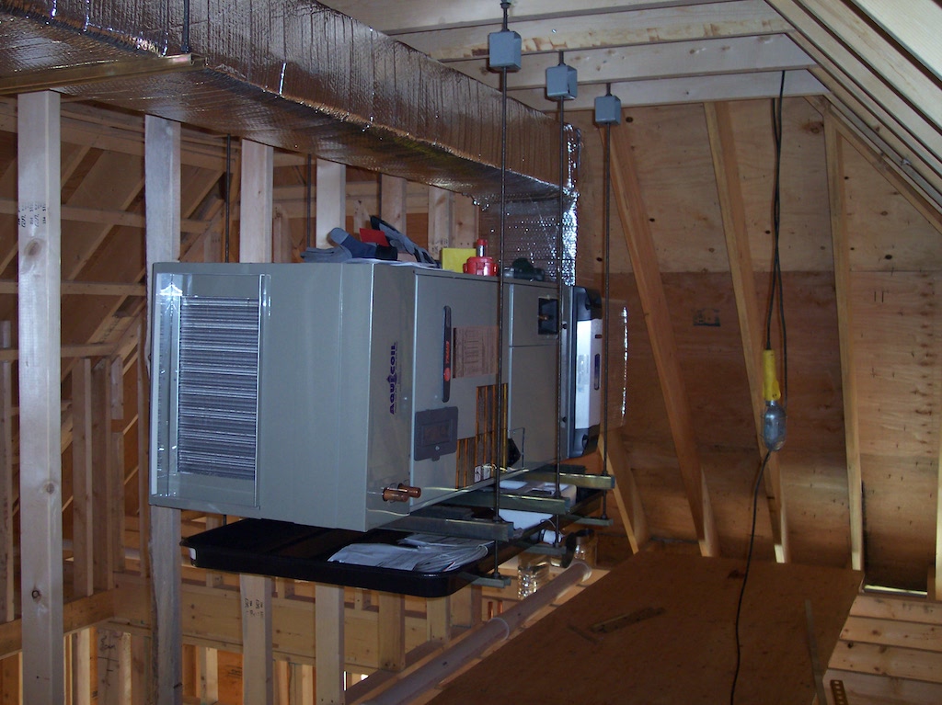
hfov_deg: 49.0
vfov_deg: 37.7
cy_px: 352
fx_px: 1034
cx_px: 471
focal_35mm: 38
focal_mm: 8
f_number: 2.8
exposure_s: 1/30
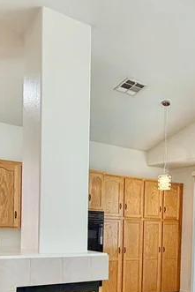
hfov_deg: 27.6
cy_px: 225
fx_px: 365
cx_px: 207
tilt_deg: -0.1
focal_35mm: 45
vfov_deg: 42.1
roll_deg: -1.6
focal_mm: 2.22
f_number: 2.2
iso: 100
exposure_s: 1/120
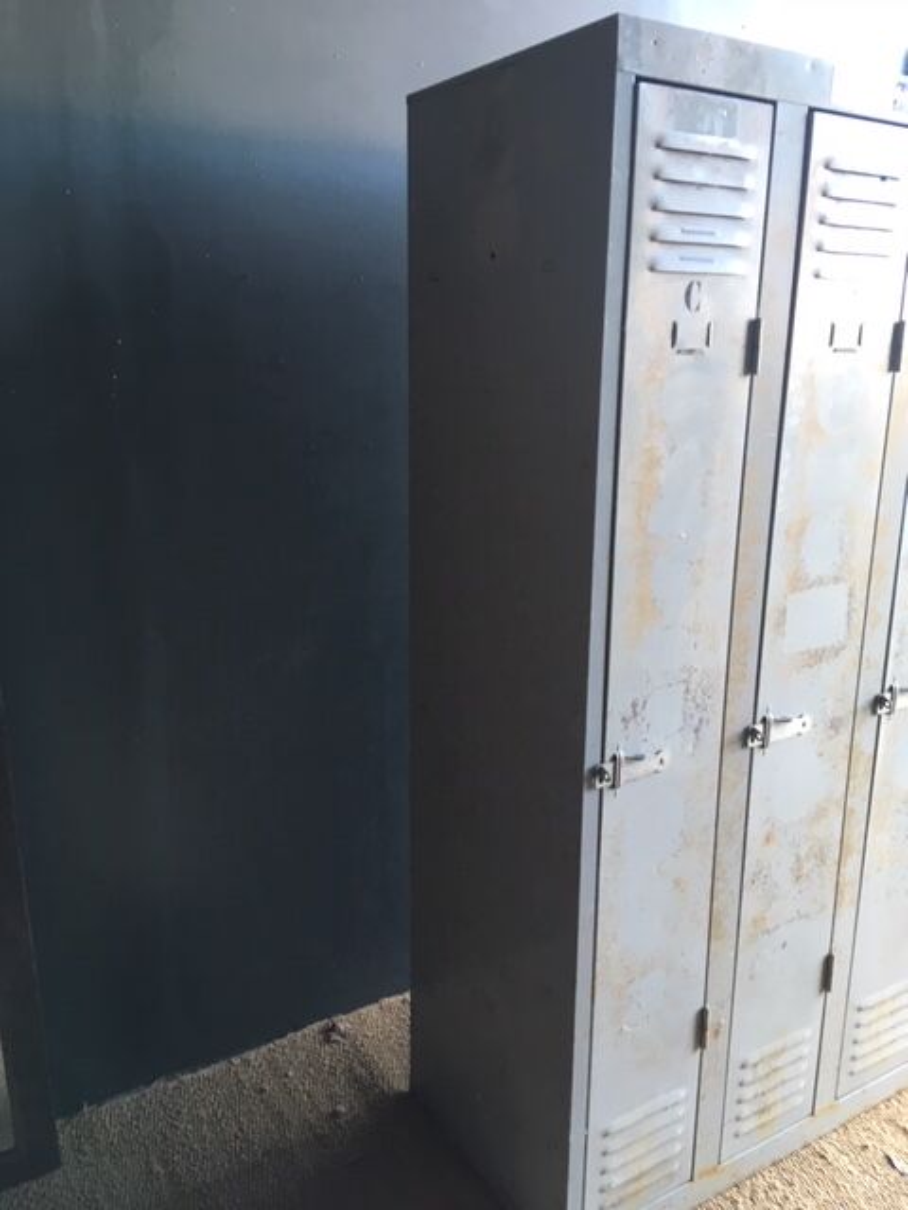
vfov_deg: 61.7
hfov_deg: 48.2
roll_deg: -0.8
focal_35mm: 29
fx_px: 1014
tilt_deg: -15.7
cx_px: 454
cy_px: 605
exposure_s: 1/33
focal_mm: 4.15
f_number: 2.2
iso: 80
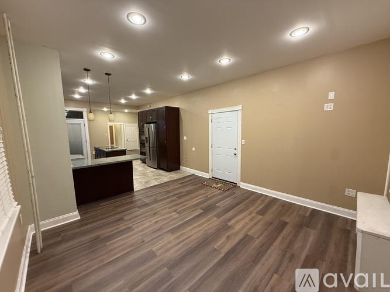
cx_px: 195
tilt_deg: -6.3
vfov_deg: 85.7
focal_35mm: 14
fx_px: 158
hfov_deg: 102.1
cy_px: 146
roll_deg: +0.0
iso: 400
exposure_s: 1/60
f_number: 2.2
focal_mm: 2.22
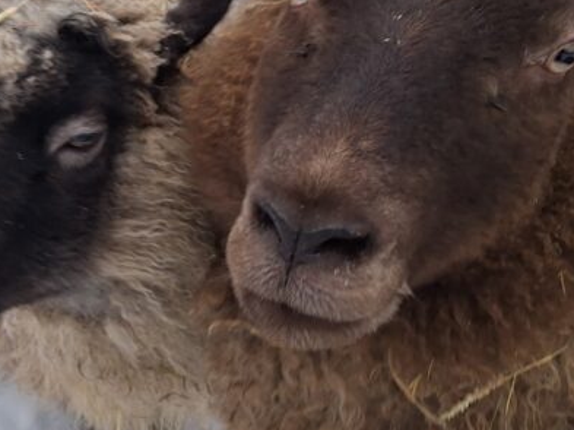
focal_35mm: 60
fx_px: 994
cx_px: -7
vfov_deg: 24.0
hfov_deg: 29.9
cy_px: 79
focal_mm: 5.54
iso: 40
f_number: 1.8
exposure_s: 1/114
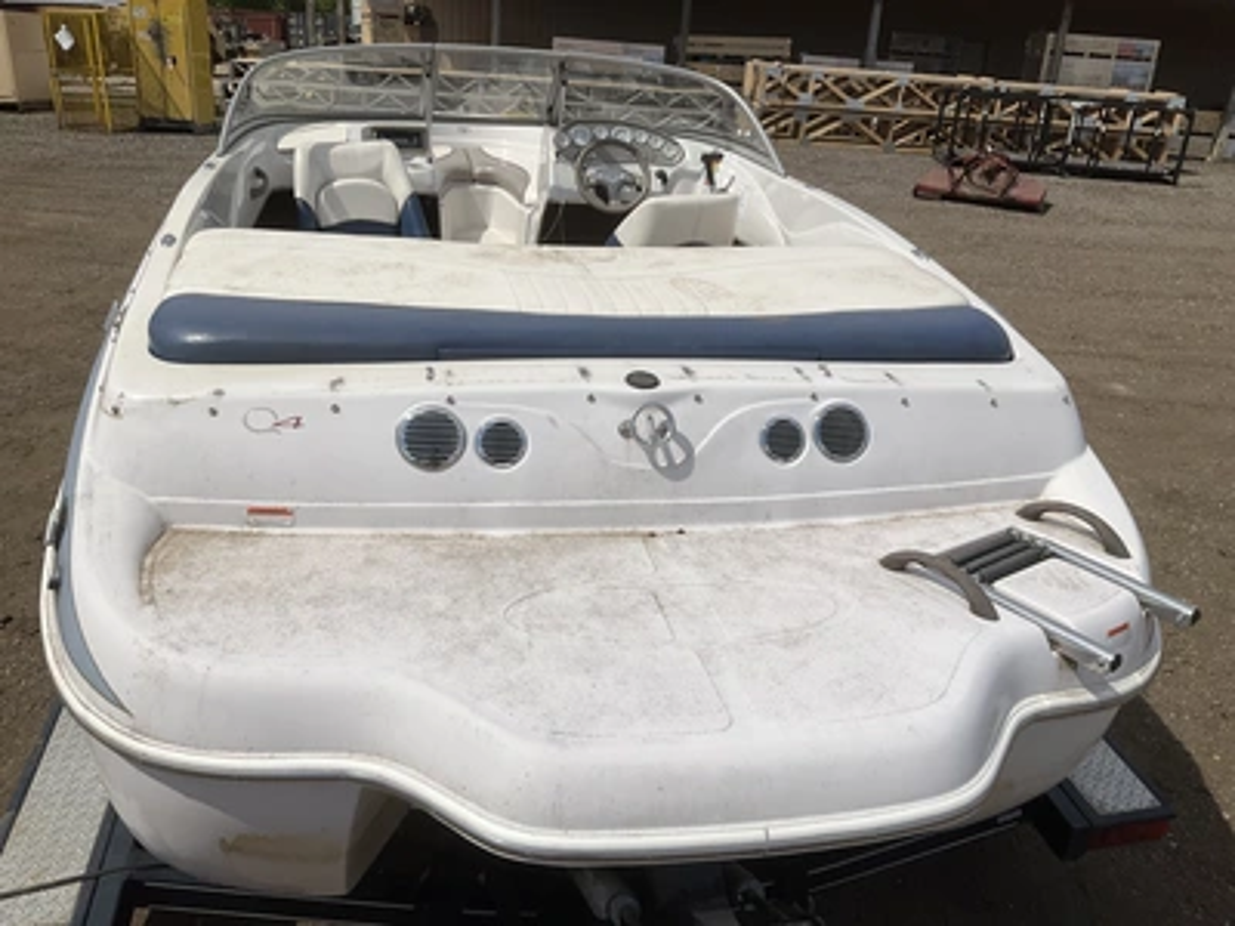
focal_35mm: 29
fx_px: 1035
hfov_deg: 61.7
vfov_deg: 48.2
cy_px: 463
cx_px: 618
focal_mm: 3
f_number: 1.8
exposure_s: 1/6536
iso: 25
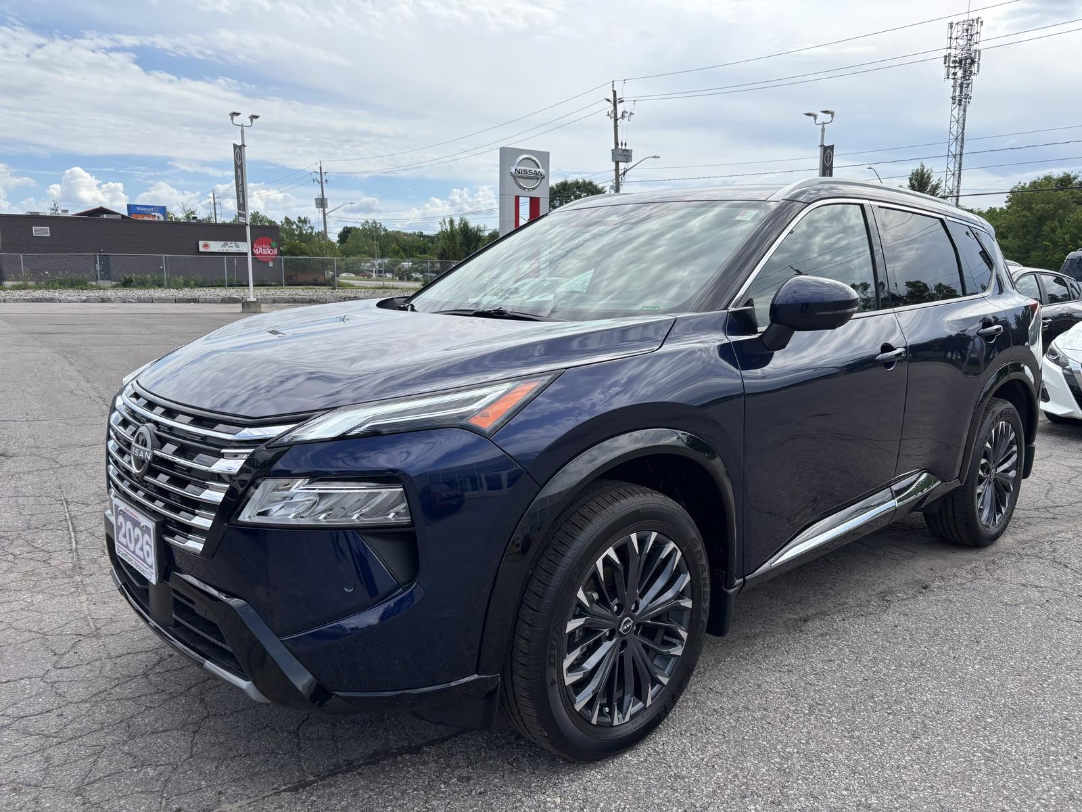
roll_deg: -0.3
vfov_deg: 53.1
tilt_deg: -8.8
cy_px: 406
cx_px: 541
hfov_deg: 67.3
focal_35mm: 26
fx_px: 813
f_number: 1.6
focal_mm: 5.96
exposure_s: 1/3311
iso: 50
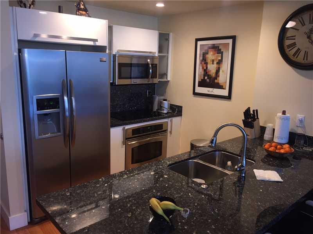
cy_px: 117
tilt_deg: -13.1
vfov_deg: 48.2
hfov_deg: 61.7
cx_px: 156
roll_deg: -3.0
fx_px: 262
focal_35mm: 29
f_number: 2.2
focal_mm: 4.15
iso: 64
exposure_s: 1/30
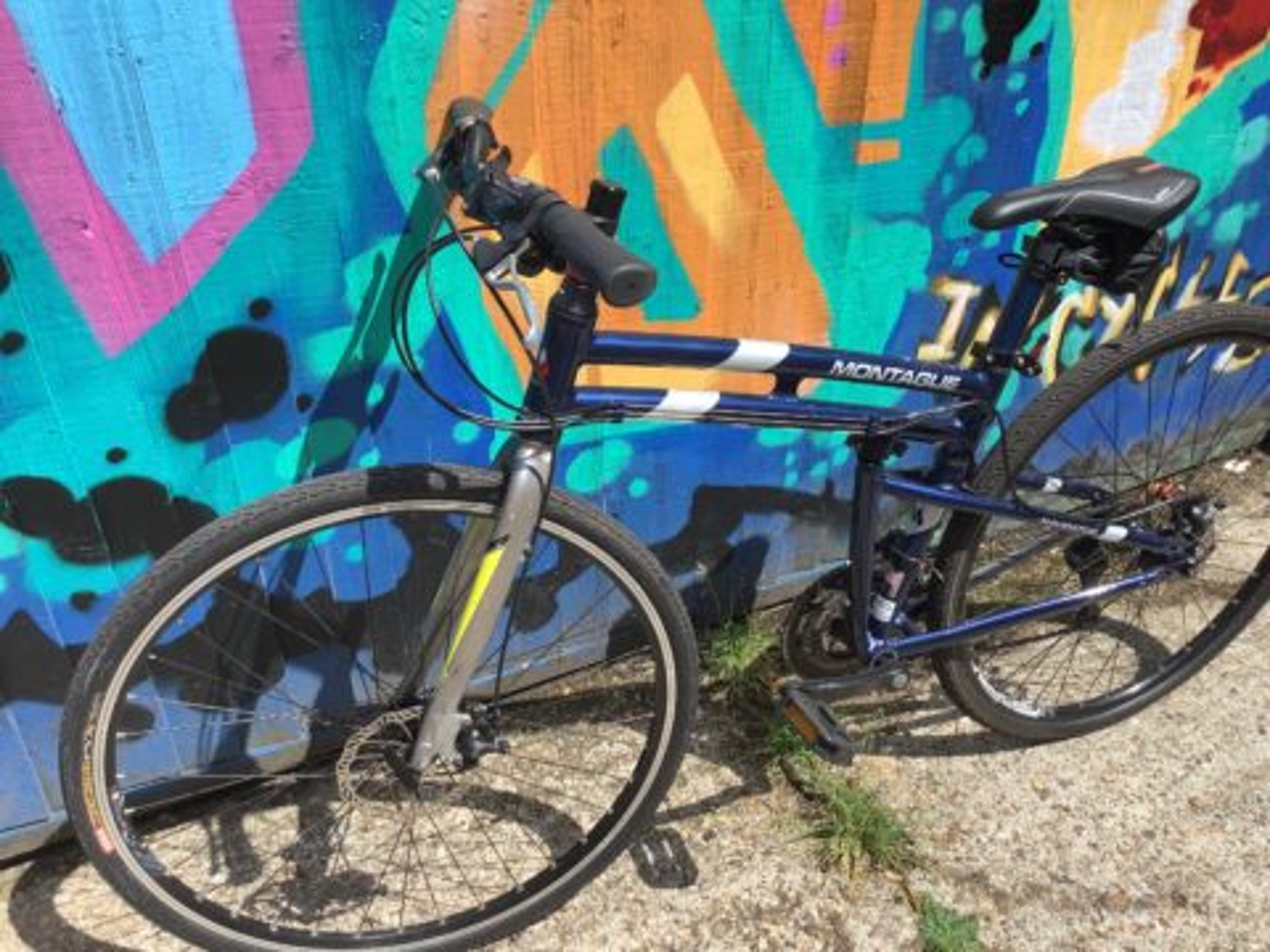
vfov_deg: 45.4
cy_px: 476
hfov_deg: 58.4
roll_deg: -2.2
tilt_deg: -34.2
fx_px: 1137
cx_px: 635
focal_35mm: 31
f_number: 2.4
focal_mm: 3.3
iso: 25
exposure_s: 1/831
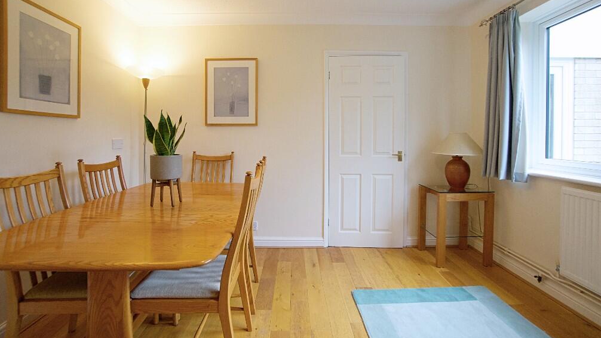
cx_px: 296
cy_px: 144
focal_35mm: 16
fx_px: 255
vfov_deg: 66.7
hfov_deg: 99.4
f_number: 4
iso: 1000
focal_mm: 10
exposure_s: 1/160
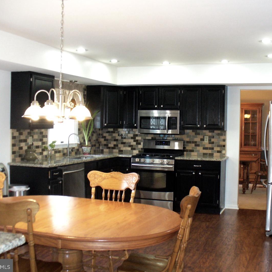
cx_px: 152
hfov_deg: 38.3
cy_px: 137
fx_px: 391
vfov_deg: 38.3
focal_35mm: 44
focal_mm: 6.1
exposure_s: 1/30
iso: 250
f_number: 2.8
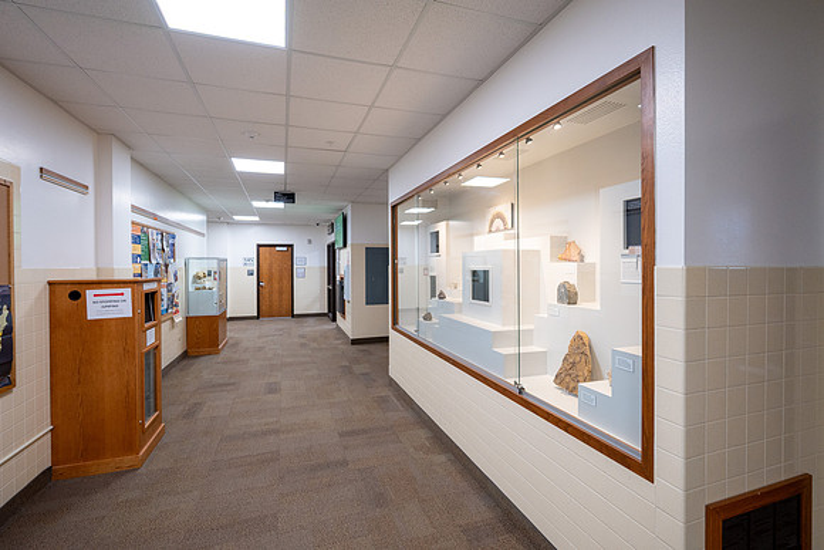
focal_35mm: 16
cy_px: 275
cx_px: 412
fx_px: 378
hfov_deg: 95.0
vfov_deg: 72.1
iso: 800
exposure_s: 1/160
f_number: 4
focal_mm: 16.5
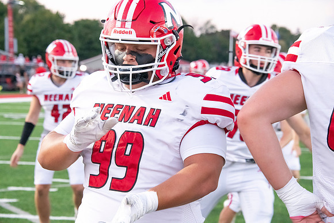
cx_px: 167
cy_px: 112
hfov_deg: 20.4
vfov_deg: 13.7
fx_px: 928
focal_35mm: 100
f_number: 7.1
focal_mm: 100
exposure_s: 1/500
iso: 10000
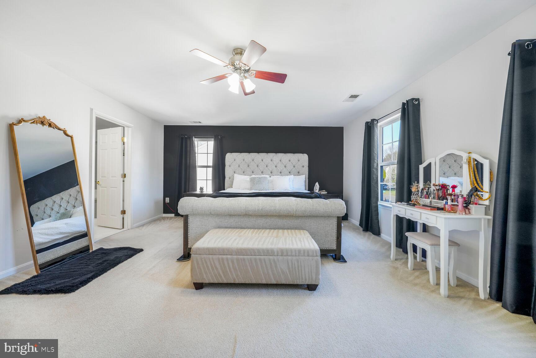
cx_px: 268
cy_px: 179
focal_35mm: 12
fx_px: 179
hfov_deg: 112.6
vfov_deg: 90.0
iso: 800
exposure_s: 1/40
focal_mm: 12
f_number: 6.3
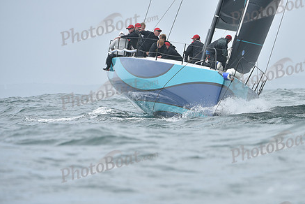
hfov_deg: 5.4
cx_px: 195
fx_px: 3253
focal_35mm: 384
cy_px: 118
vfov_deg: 3.6
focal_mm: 290
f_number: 6.3
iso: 320
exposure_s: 1/1000
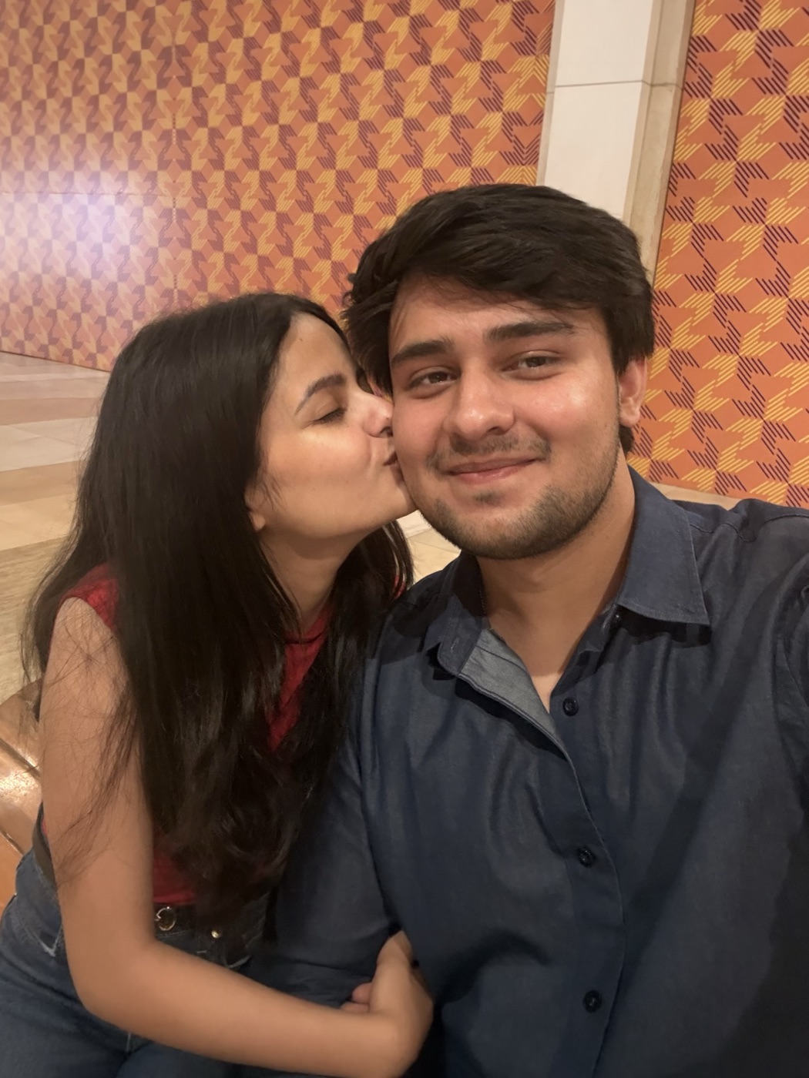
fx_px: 717
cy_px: 539
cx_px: 404
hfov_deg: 58.9
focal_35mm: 23
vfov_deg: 73.9
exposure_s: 1/25
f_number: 1.9
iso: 400
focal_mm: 2.69
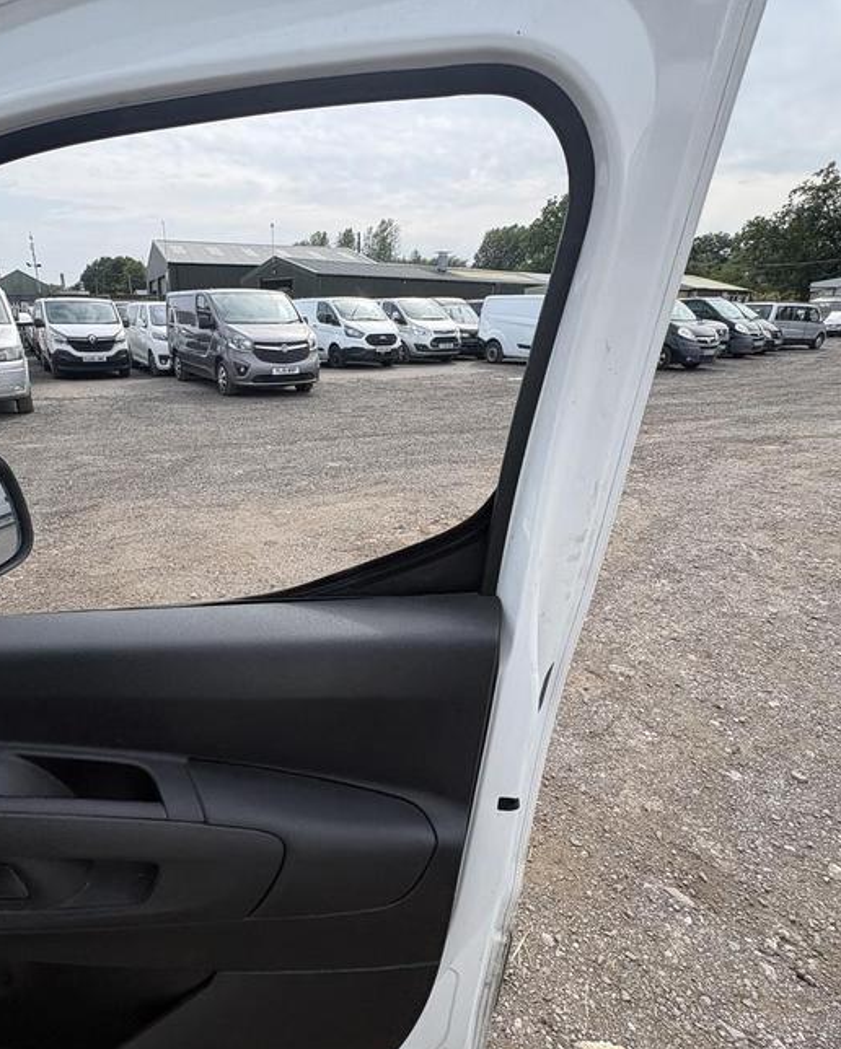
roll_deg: +2.9
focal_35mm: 19
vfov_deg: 83.2
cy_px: 544
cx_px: 321
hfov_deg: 69.9
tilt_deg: -14.4
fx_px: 591
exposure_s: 1/910
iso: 40
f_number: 2.2
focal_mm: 2.22
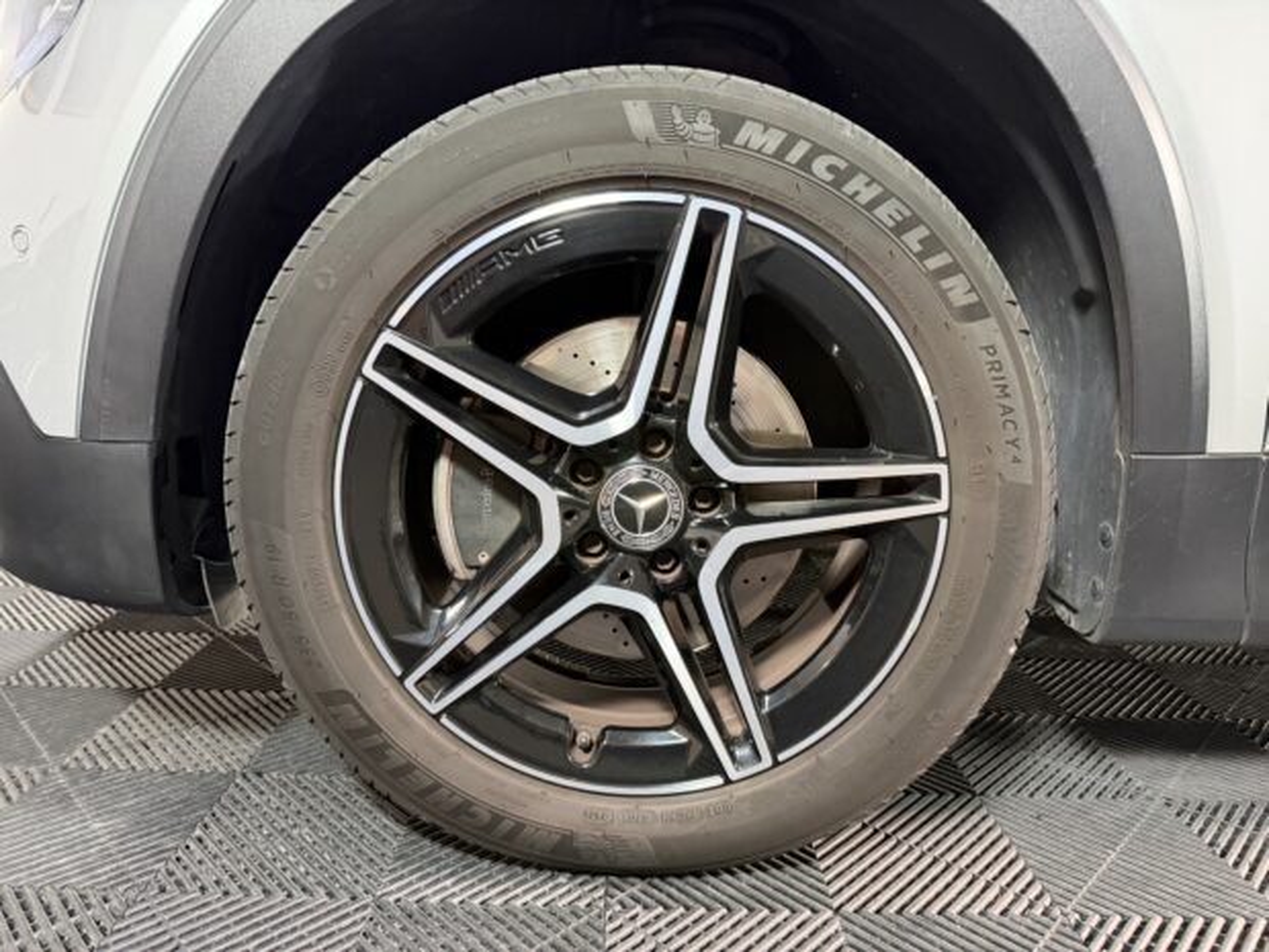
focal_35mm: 24
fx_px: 880
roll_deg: -1.8
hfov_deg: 71.6
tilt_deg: -11.8
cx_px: 634
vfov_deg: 56.8
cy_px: 476
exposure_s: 1/50
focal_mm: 6.76
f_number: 1.78
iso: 640
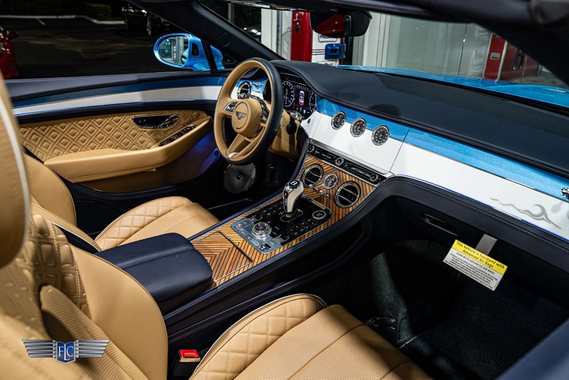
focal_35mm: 26
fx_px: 411
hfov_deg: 69.4
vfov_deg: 49.6
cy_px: 190
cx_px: 284
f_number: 5
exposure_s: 1/30
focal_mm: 26
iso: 1600
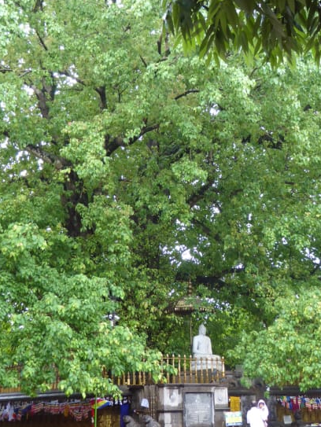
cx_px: 194
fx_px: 655
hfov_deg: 27.5
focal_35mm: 53
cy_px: 195
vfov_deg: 36.1
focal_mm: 6.3
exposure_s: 1/60
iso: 320
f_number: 3.7
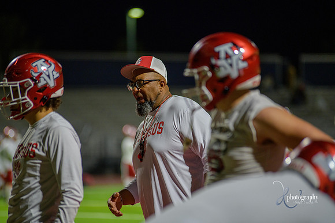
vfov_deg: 6.9
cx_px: 168
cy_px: 112
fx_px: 1861
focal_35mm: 200
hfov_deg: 10.3
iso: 1250
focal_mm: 200
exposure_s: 1/250
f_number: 2.8
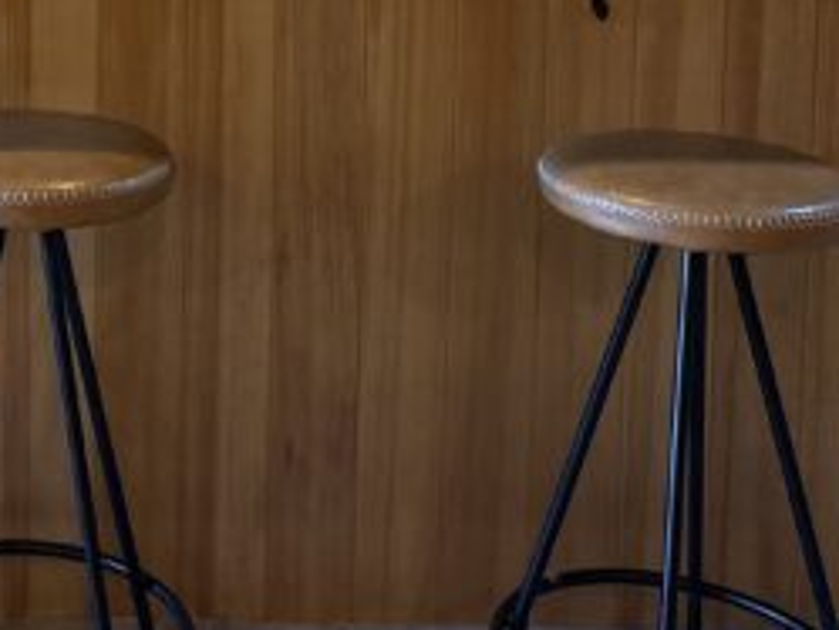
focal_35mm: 76
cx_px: -39
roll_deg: -0.3
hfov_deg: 24.3
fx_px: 1843
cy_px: -224
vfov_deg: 17.9
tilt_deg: -4.4
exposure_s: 1/60
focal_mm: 5.96
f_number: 1.6
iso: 400
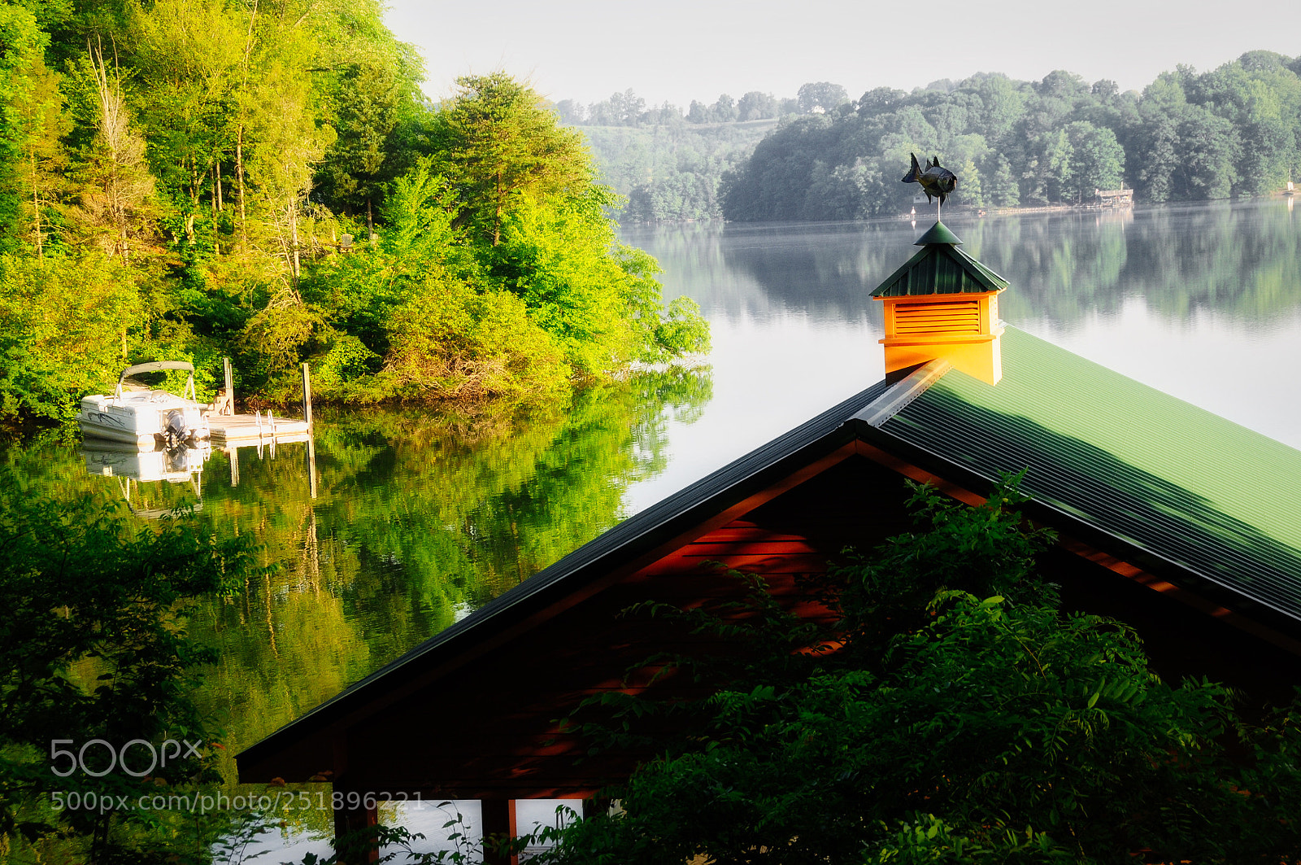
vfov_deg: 18.1
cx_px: 650
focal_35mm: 75
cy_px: 432
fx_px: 2707
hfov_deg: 27.0
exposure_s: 1/250
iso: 400
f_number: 8
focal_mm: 50
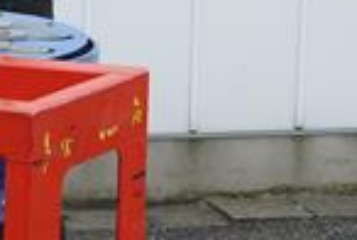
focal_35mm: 182
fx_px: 1809
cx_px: -262
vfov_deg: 7.6
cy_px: 122
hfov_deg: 10.7
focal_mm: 20
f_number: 5
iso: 100
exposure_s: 1/125
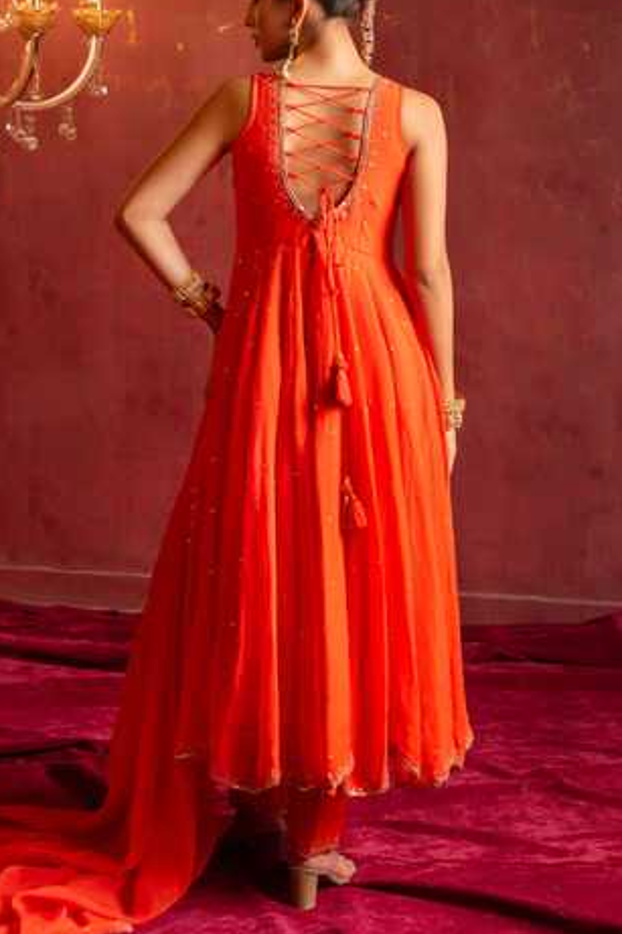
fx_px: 1478
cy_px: 412
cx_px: 269
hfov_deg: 23.7
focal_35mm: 57
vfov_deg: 35.0
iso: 320
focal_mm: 50
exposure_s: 1/160
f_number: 7.1
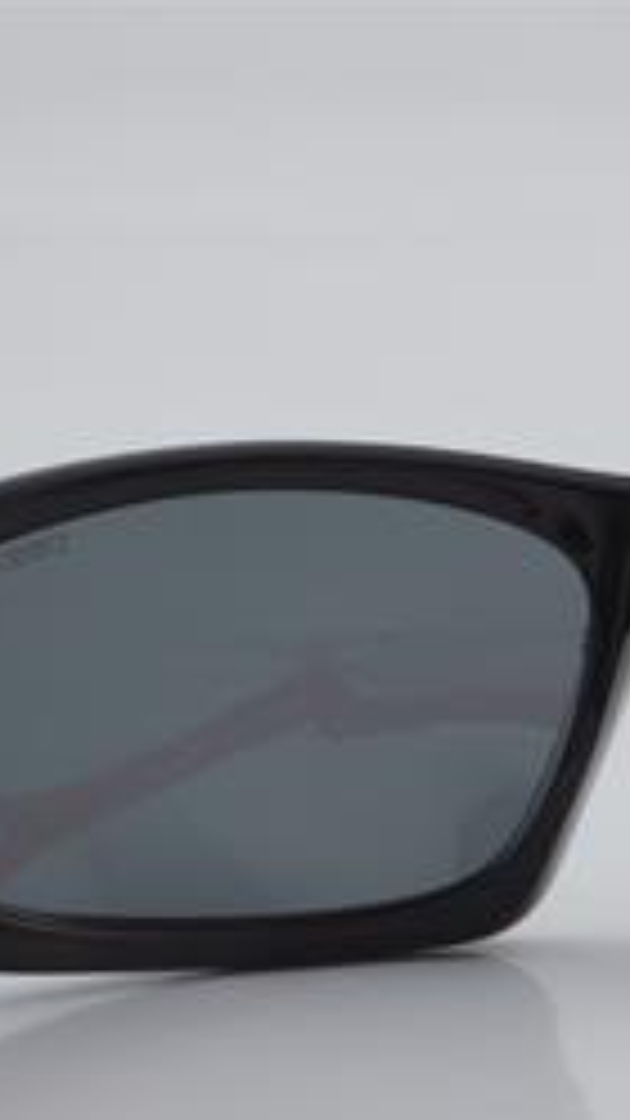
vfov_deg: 17.0
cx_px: 702
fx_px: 3743
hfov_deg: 9.5
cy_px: 594
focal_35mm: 126
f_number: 32
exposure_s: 1/4
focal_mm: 50
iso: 100
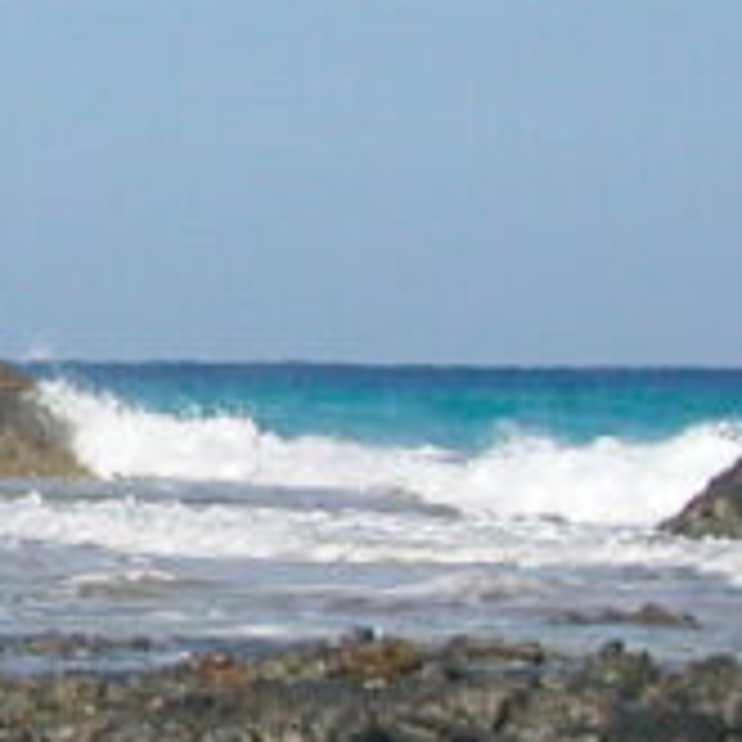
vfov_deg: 5.7
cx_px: -796
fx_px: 7494
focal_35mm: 309
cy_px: 371
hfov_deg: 5.5
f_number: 4
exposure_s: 1/1172
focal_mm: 11.8
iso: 100
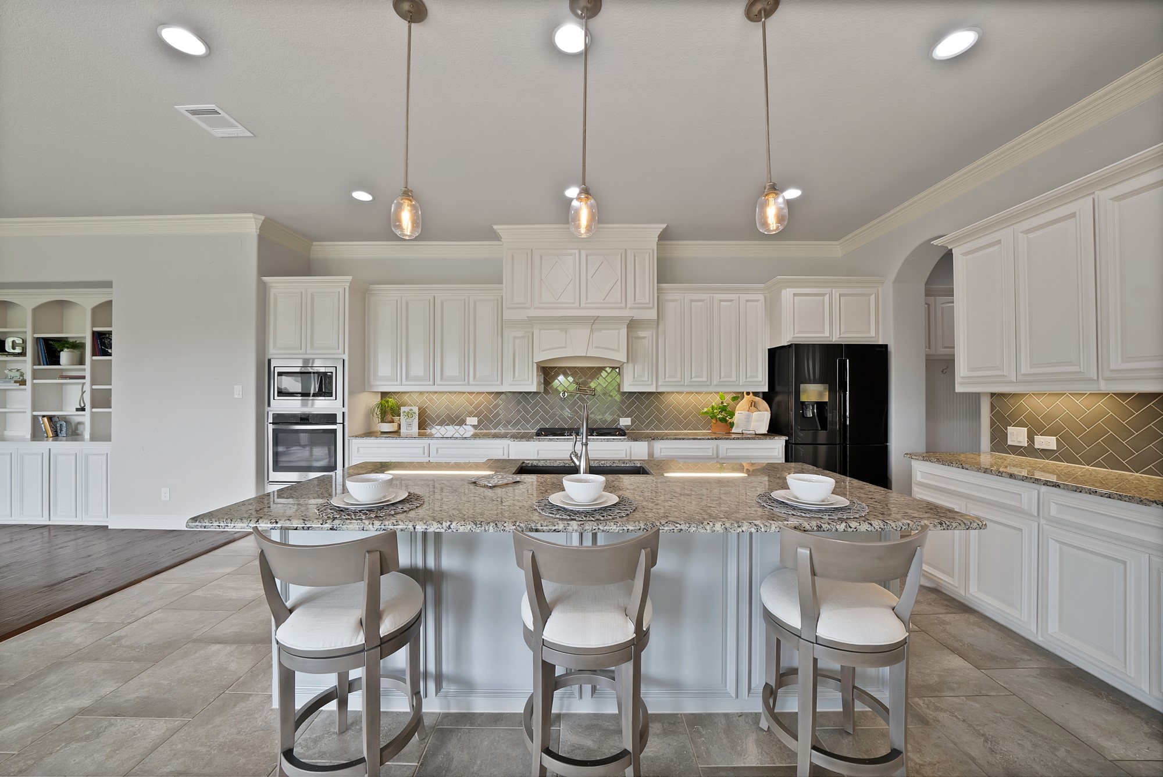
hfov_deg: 112.6
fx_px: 388
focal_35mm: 12
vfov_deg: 90.1
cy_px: 388
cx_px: 582
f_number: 9
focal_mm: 12
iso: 640
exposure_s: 1/6
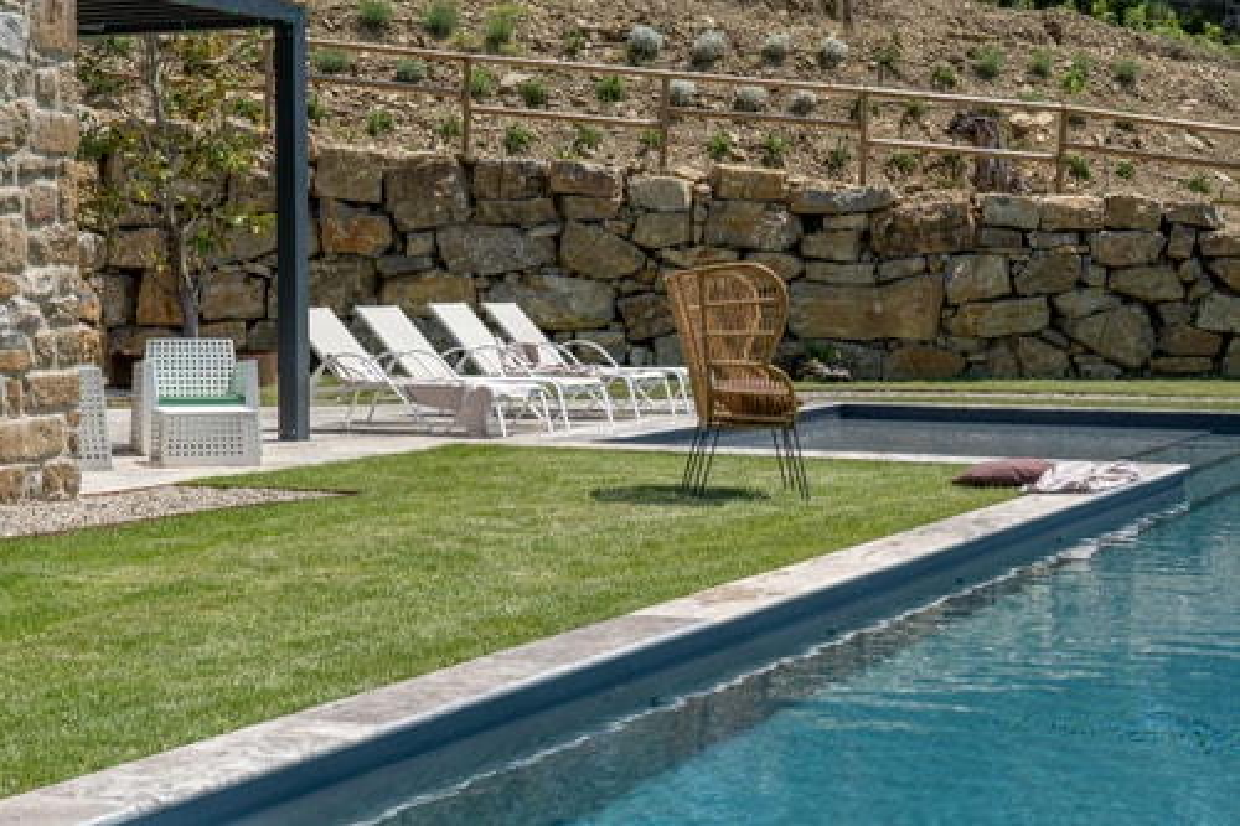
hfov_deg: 29.3
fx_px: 2376
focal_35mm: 69
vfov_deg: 19.7
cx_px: 620
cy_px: 413
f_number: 9
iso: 100
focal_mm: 46
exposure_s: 1/250
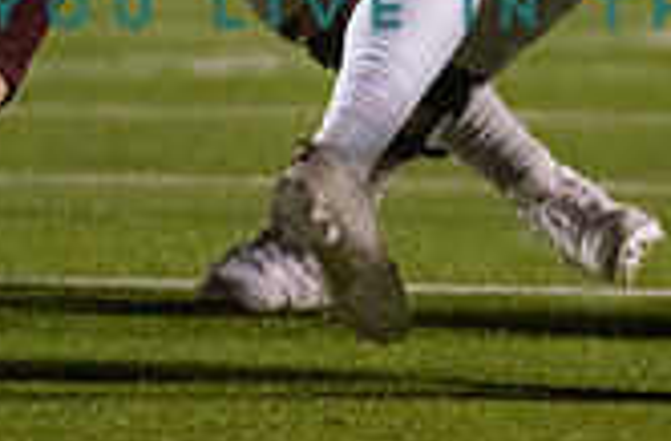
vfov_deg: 2.1
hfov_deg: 3.2
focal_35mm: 637
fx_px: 11817
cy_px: 56
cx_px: 1531
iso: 6400
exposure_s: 1/1250
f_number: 2.8
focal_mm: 123
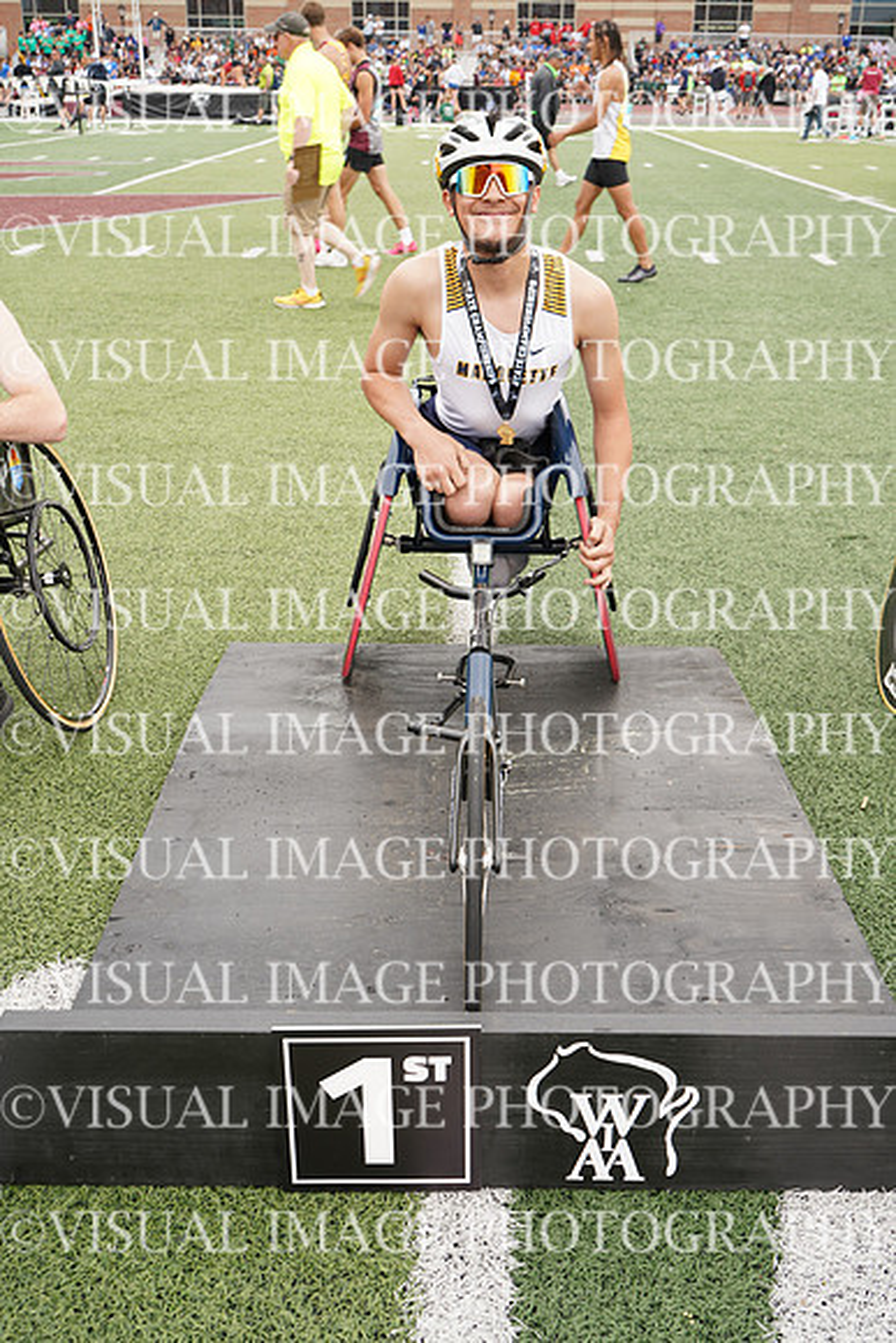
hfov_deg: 36.9
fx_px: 1343
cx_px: 448
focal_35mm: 36
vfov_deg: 53.1
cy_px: 672
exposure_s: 1/125
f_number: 8
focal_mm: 36
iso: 200
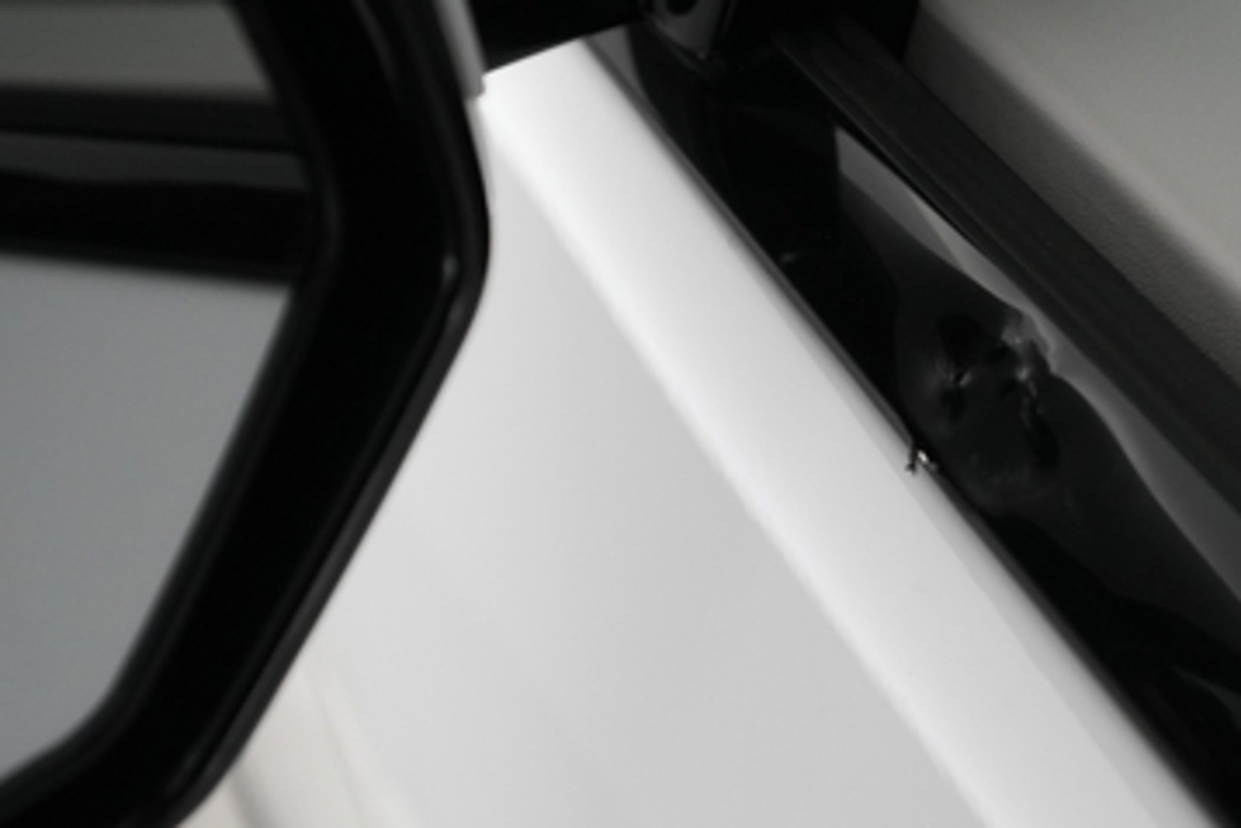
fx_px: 1724
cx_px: 929
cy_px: 374
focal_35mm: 50
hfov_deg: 38.6
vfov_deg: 27.0
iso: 2500
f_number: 4.5
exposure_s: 1/125
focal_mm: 28
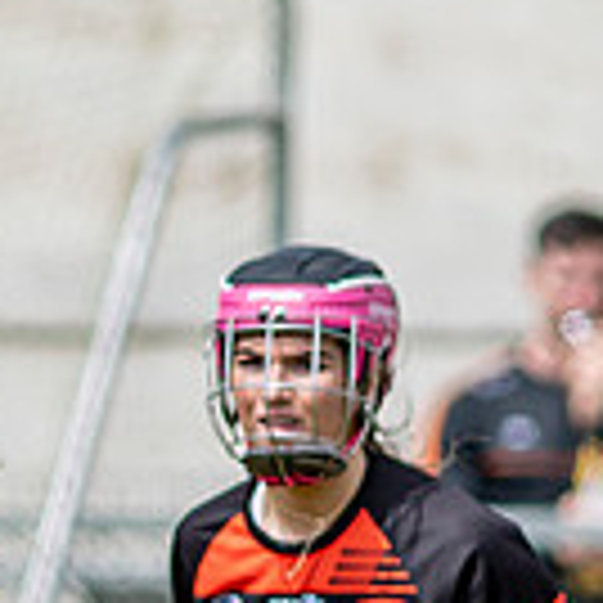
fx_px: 54237
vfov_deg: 0.6
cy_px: 1020
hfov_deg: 0.6
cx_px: -651
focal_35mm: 2752
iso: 100
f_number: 2.8
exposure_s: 1/2000
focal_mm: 300
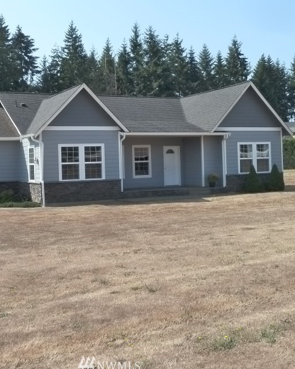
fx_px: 513
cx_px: 110
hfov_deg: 31.9
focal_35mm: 47
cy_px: 163
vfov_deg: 39.5
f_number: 4
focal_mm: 5
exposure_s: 1/500
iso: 400
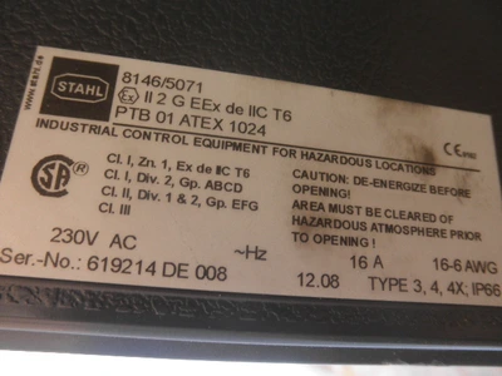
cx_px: 251
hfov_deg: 63.4
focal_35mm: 28
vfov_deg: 49.7
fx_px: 406
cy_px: 188
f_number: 3
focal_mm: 5
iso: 64
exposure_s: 1/125
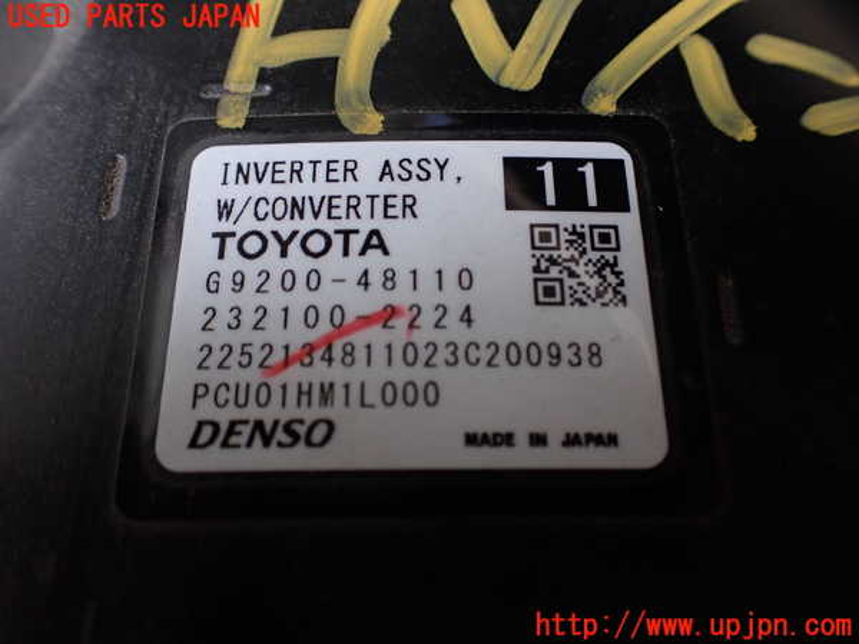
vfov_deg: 46.8
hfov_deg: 60.0
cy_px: 322
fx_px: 744
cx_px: 430
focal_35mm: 30
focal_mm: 5.4
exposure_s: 1/125
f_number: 2.3
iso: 250
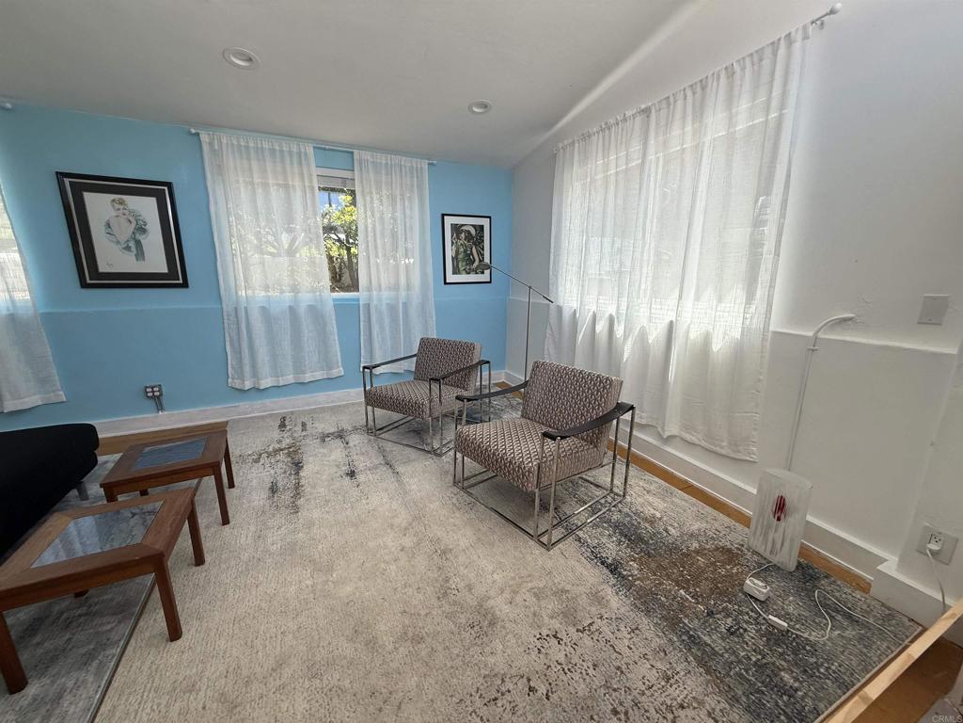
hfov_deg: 102.1
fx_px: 389
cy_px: 362
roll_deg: +0.2
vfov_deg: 85.7
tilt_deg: -11.6
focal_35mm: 14
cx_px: 482
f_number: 2.2
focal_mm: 2.22
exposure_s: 1/219
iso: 50
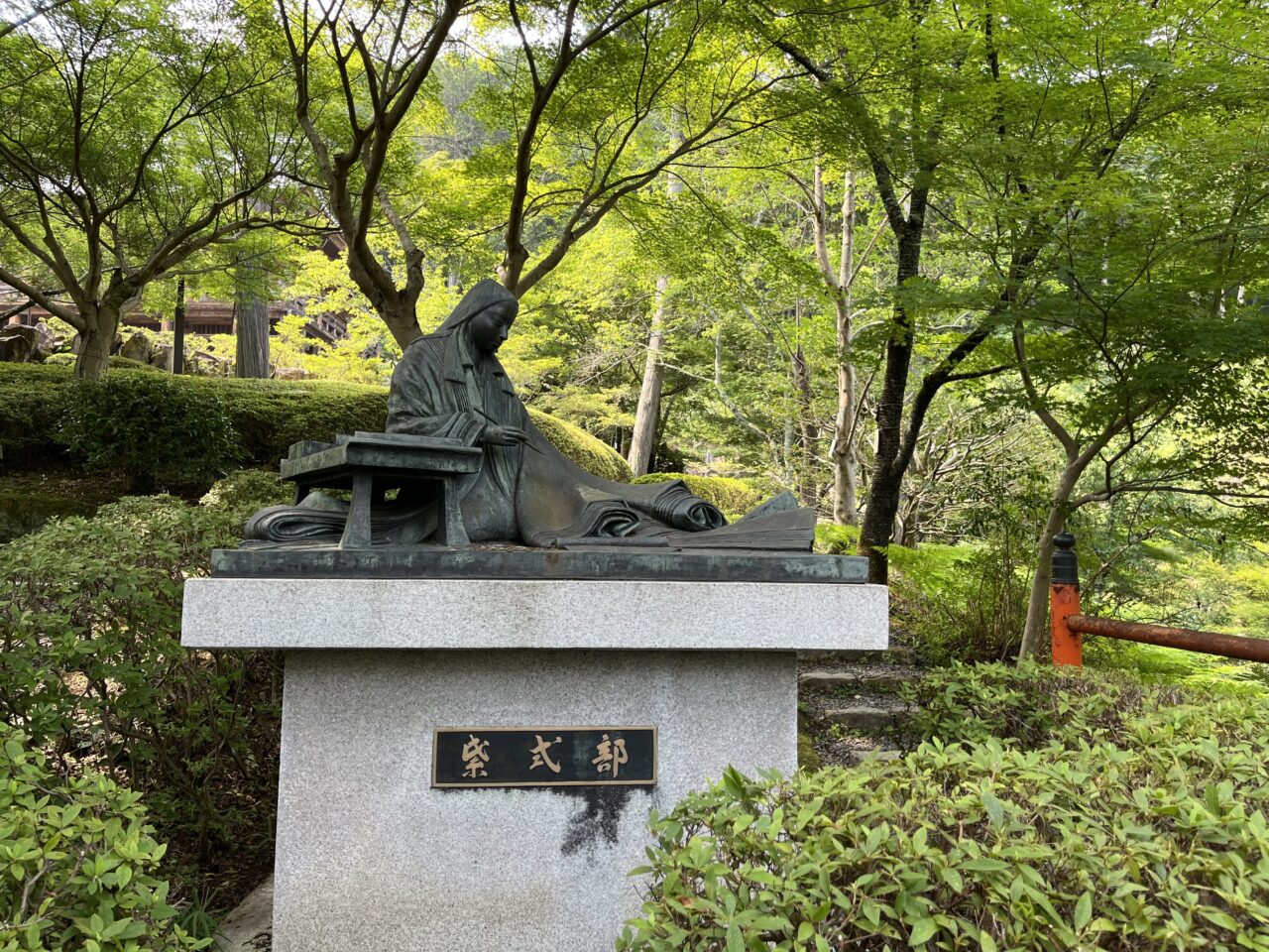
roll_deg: -1.0
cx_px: 634
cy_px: 476
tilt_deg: +3.9
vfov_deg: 53.1
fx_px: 953
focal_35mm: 26
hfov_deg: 67.3
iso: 40
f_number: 1.6
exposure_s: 1/164
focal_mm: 5.1
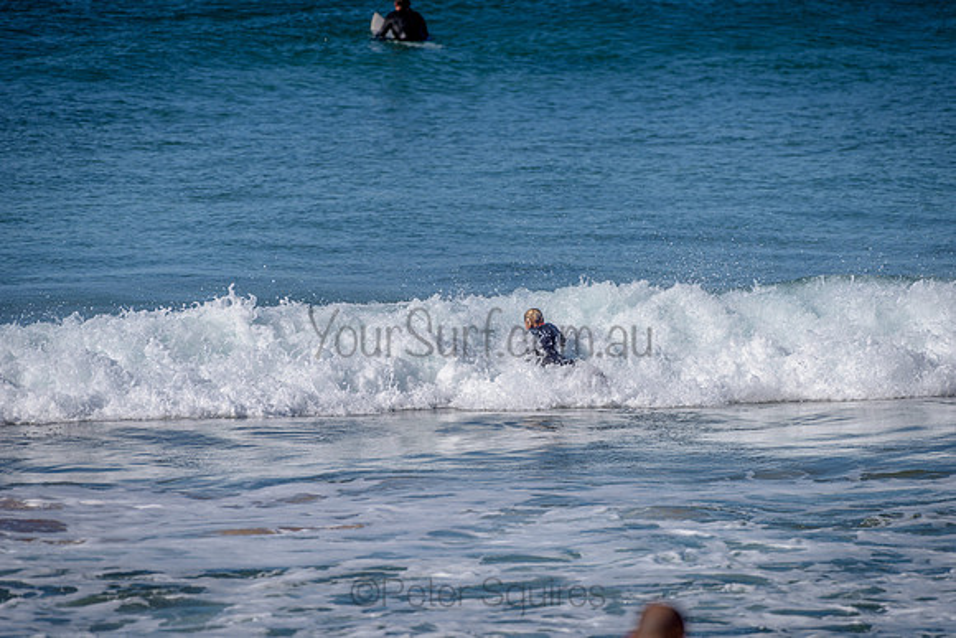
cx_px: 478
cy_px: 319
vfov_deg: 2.8
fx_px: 13280
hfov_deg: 4.1
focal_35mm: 500
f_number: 5.6
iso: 110
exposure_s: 1/2000
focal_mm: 500
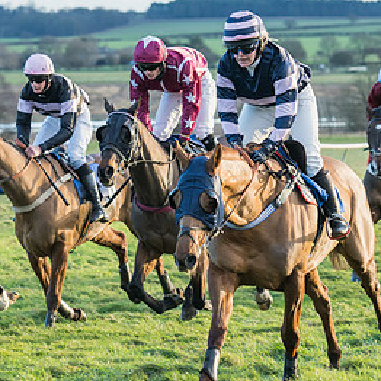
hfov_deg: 7.3
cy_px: 158
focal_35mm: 241
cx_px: 252
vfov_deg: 7.3
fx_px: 3001
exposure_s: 1/1000
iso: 800
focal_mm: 96
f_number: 4
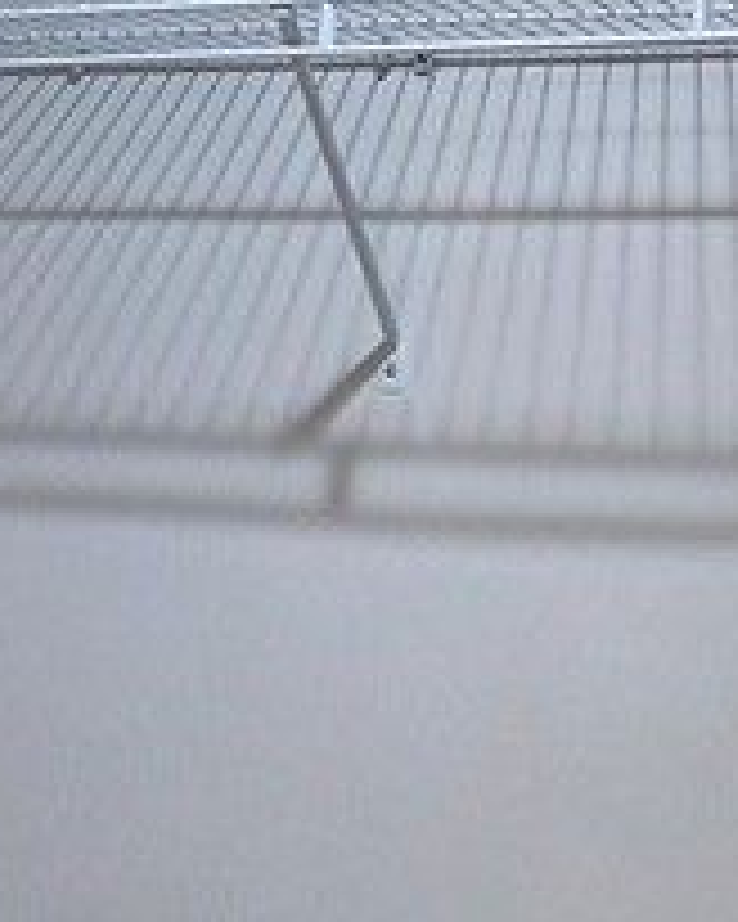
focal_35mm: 112
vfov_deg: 17.0
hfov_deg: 13.5
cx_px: -22
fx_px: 3058
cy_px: 747
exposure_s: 1/120
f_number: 1.8
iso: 320
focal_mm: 5.4
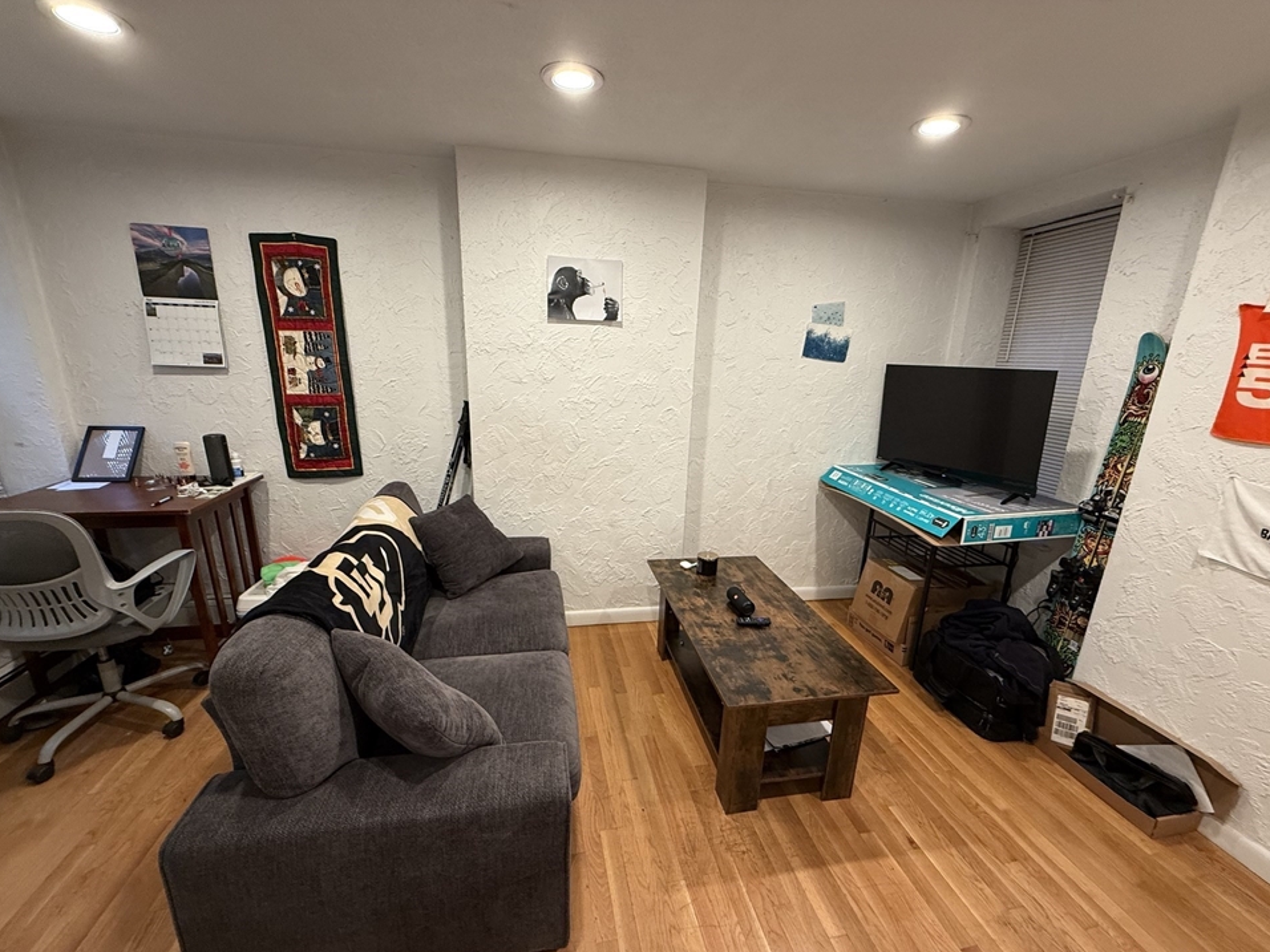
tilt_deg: -15.4
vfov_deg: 81.7
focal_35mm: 15
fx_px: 550
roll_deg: -2.4
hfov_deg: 98.2
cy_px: 505
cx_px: 644
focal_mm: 2.22
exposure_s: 1/60
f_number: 2.2
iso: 200
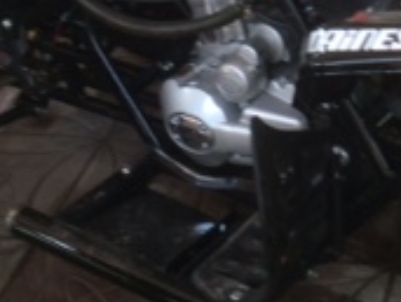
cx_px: 406
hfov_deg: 17.1
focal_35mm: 112
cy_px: -166
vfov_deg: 12.5
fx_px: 1300
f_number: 2.2
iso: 40
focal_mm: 4.12
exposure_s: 1/40
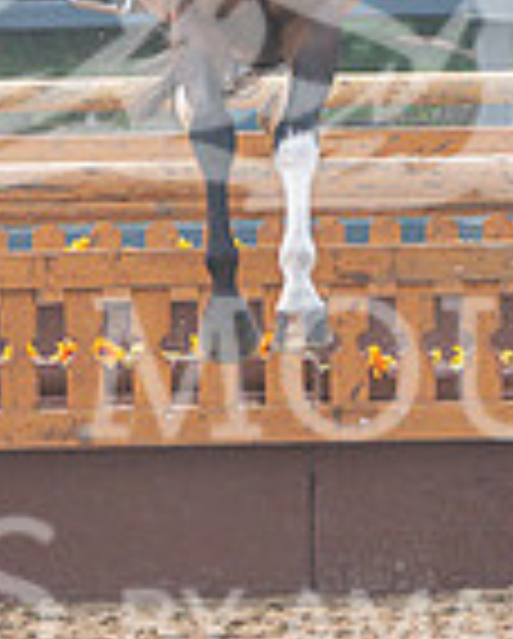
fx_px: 29013
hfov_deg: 1.0
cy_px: -38
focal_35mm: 1532
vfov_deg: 1.3
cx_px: 306
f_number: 5.6
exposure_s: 1/640
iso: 500
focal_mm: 400
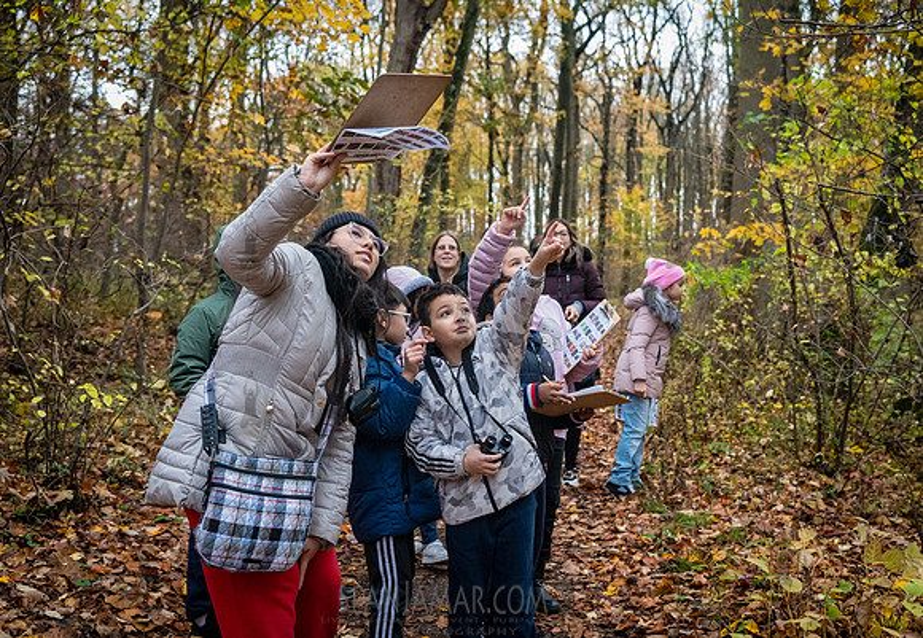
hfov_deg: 47.7
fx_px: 1043
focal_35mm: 40
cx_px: 489
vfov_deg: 34.0
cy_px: 357
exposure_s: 1/250
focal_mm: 35
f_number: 3.5
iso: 6400
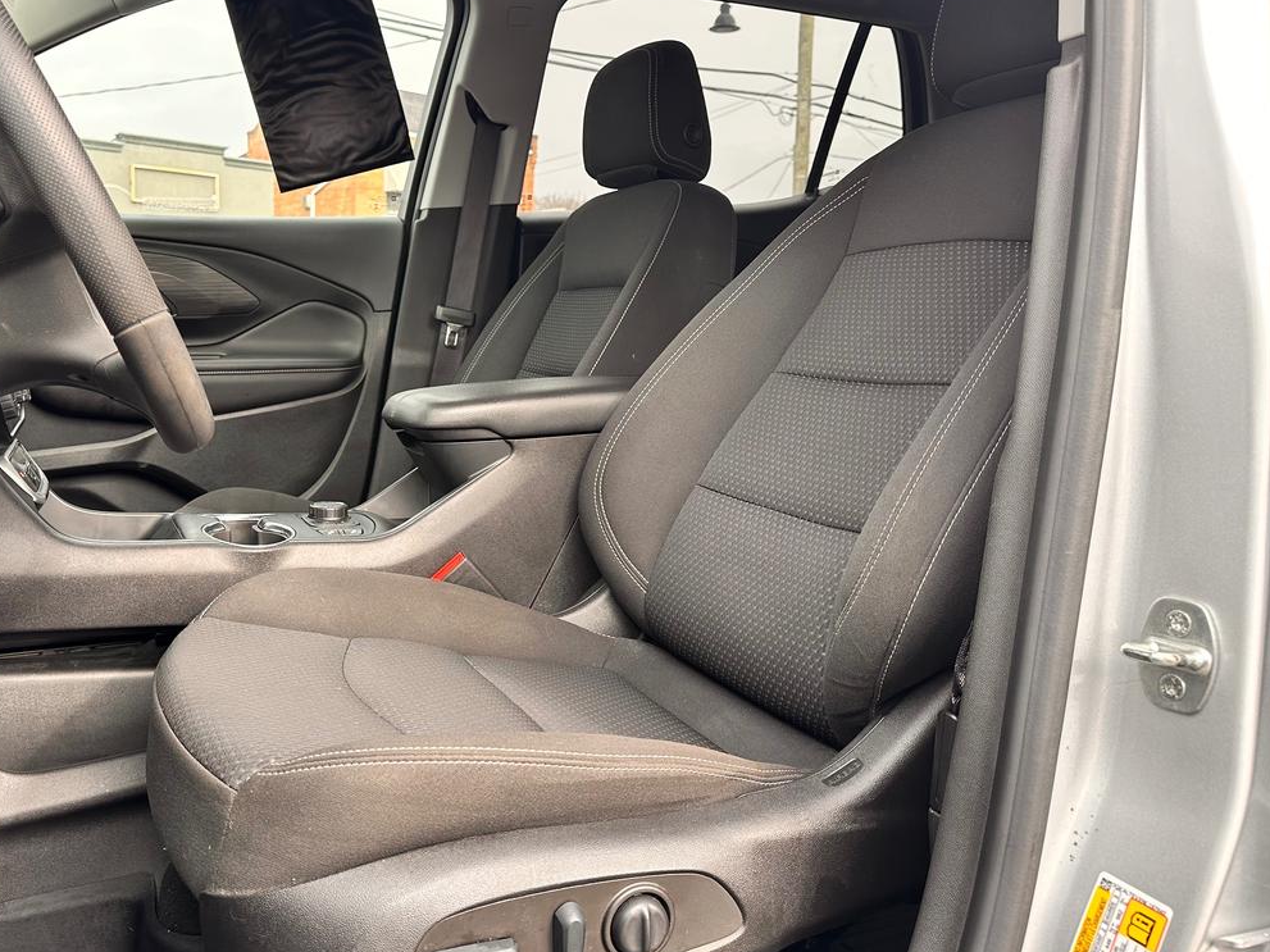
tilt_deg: -3.7
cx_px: 495
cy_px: 431
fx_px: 1137
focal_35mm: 31
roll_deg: -1.1
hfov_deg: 57.8
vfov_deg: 45.4
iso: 80
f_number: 1.78
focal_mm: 6.86
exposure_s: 1/349
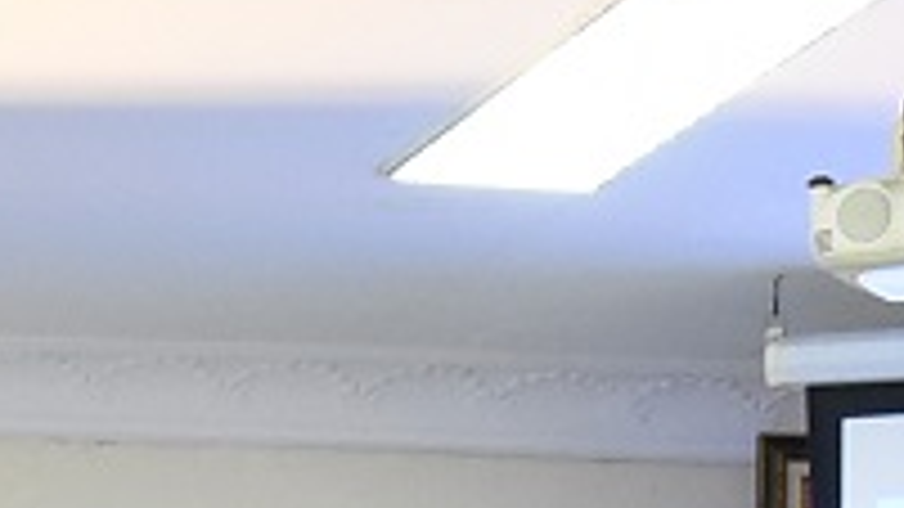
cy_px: 1605
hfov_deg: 7.9
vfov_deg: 4.5
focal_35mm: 258
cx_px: -1084
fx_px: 6184
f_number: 5.6
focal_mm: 22
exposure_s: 1/25
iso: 2000
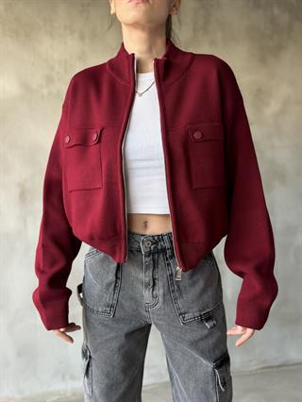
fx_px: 558
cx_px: 151
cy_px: 201
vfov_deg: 39.6
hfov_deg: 30.3
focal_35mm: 48
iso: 250
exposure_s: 1/60
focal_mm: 6.86
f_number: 1.78
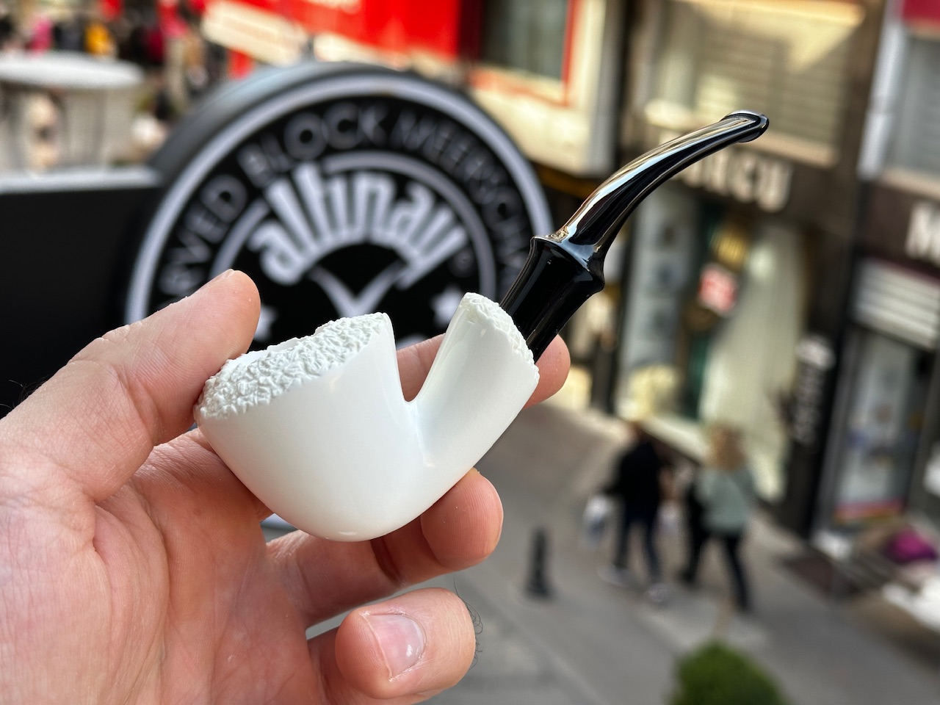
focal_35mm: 48
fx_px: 1303
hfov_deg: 39.7
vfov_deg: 30.3
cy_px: 352
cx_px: 470
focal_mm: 6.86
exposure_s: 1/358
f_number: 1.78
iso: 64
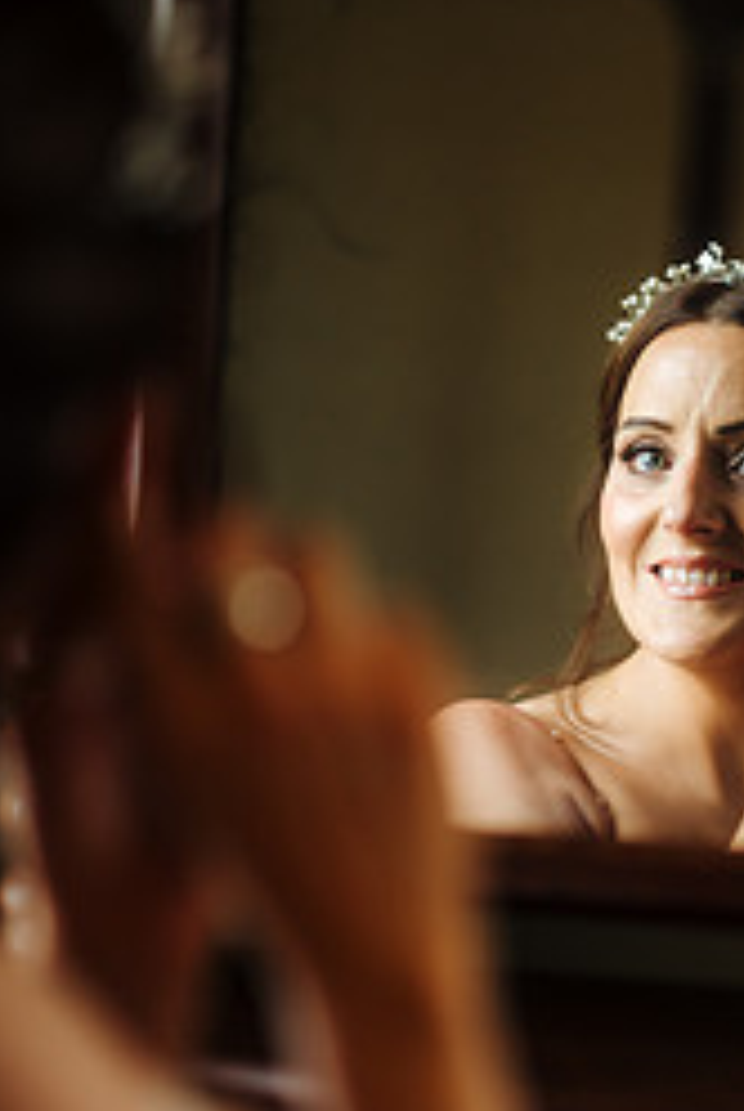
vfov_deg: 13.3
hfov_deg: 8.9
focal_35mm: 154
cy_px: 667
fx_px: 4760
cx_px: 614
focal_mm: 85
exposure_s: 1/200
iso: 400
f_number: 2
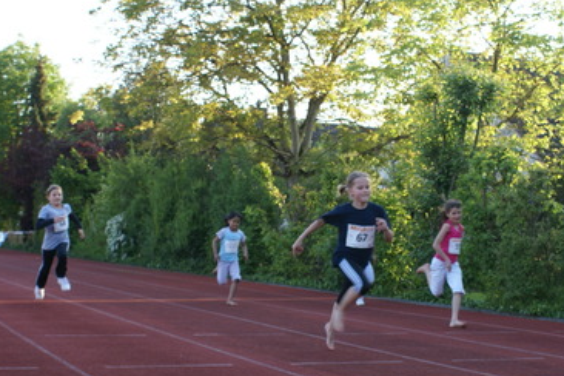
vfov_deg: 21.8
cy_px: 242
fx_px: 971
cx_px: 325
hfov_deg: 32.3
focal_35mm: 62
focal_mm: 28
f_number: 4.5
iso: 125
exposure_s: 1/125
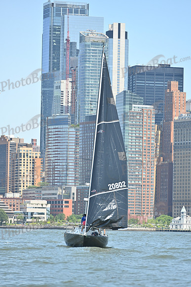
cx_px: 96
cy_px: 144
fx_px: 1591
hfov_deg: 6.9
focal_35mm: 200
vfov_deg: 10.3
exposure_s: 1/1600
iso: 320
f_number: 4.5
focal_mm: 200
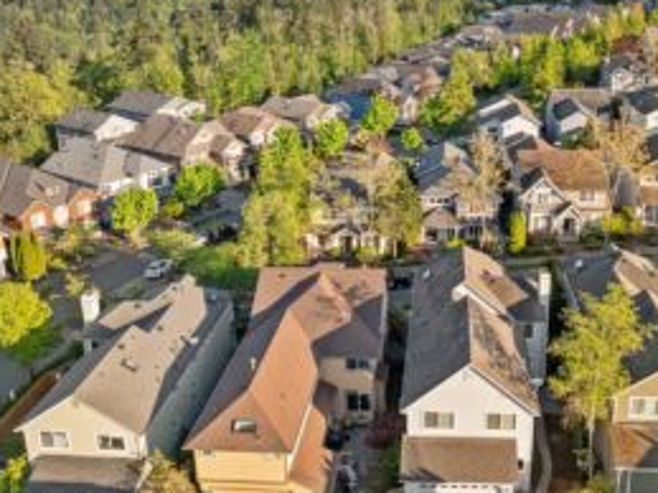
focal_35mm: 37
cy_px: 179
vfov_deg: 38.3
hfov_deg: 49.6
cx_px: 419
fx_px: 703
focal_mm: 12.29
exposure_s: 1/800
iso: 170
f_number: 2.8
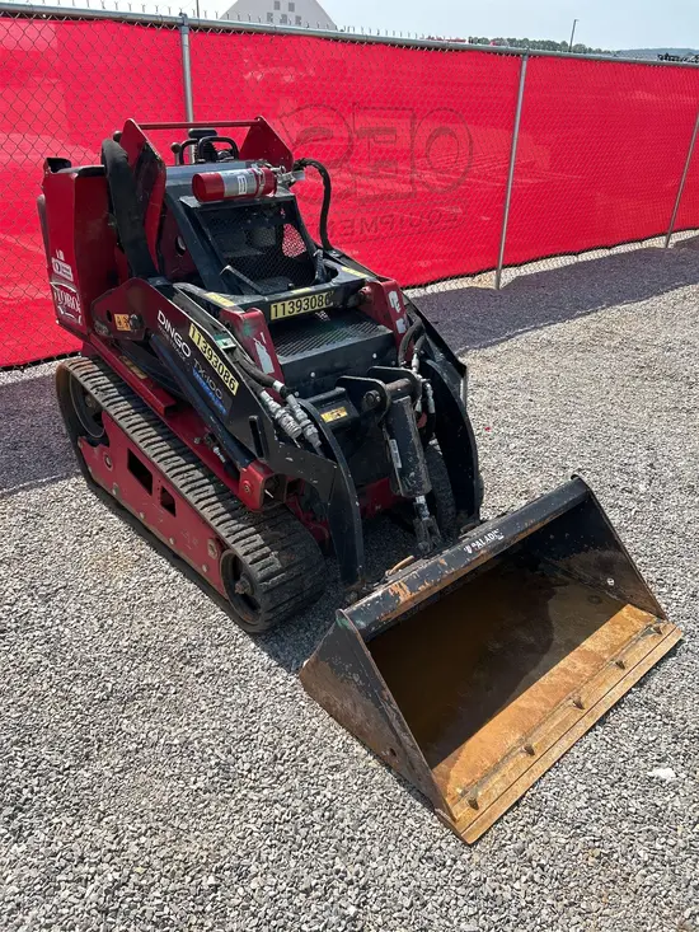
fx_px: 700
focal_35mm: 26
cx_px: 350
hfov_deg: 53.1
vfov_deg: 67.3
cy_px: 466
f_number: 1.5
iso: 50
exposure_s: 1/2513
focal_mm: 5.7
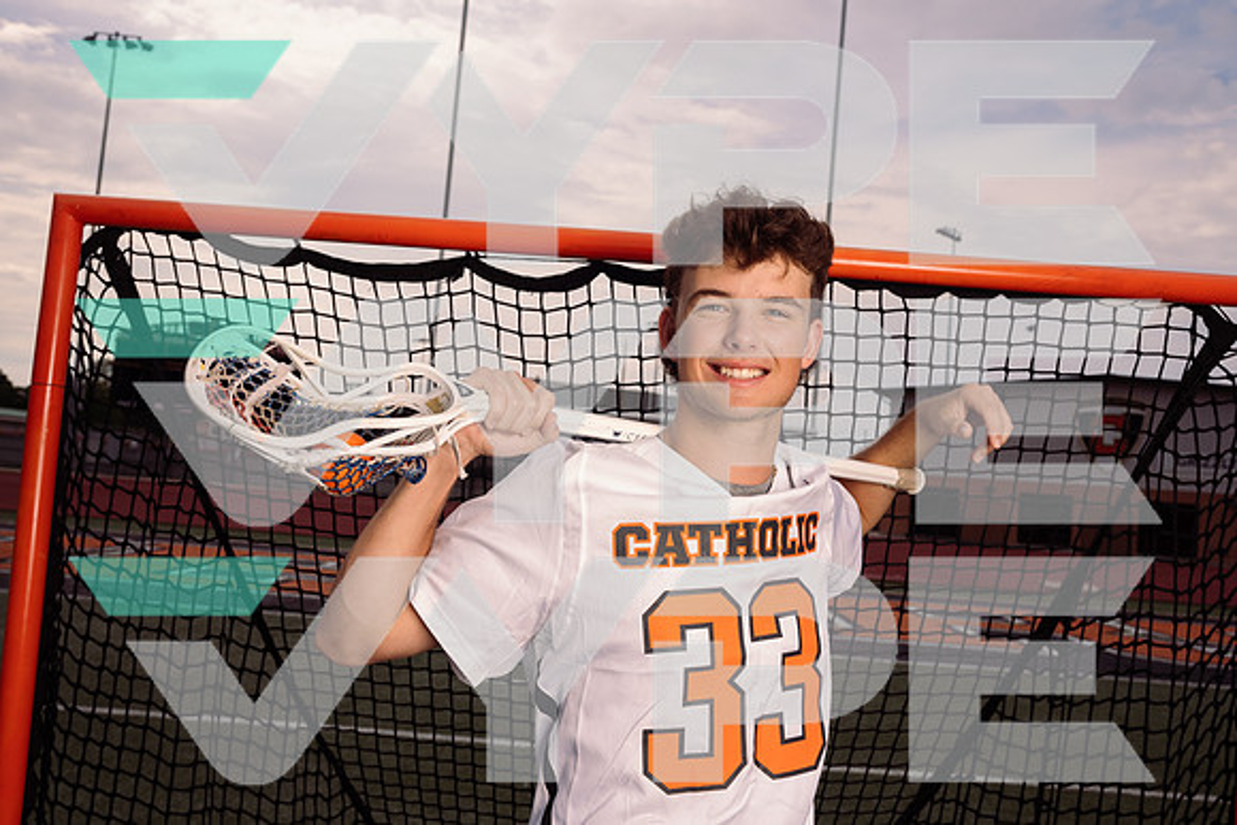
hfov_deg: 58.7
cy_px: 412
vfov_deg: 41.1
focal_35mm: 32
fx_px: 1100
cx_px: 618
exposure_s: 1/250
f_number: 7.1
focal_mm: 32
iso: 50
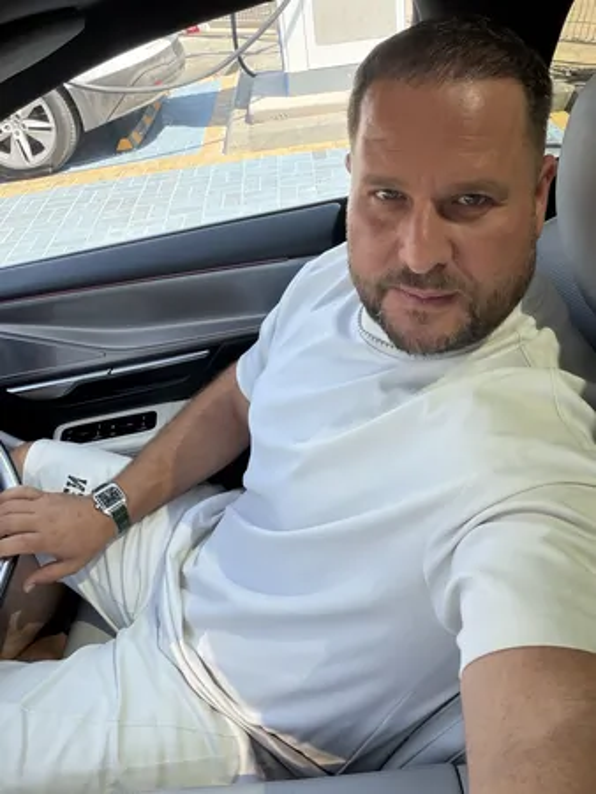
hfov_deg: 46.8
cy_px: 397
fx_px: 688
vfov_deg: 59.9
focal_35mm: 30
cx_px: 298
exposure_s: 1/235
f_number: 1.9
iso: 80
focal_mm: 2.71
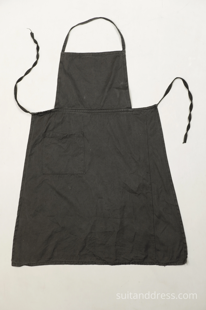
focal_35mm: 48
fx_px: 412
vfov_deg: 41.1
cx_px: 103
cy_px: 155
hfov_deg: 28.1
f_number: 3.5
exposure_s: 1/100
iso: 400
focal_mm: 32
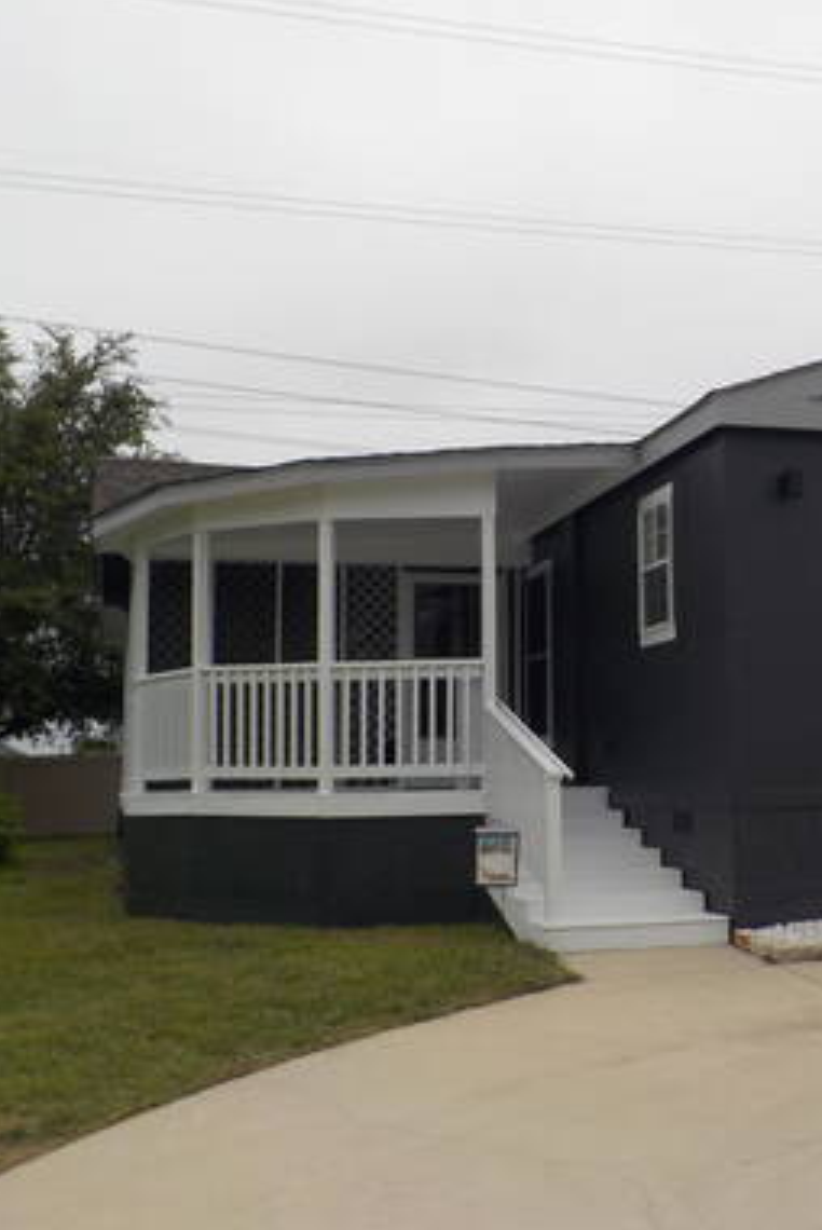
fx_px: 1436
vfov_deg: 46.4
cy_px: 612
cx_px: 647
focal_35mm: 42
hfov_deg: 31.2
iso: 125
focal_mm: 4.1
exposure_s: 1/800
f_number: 6.6
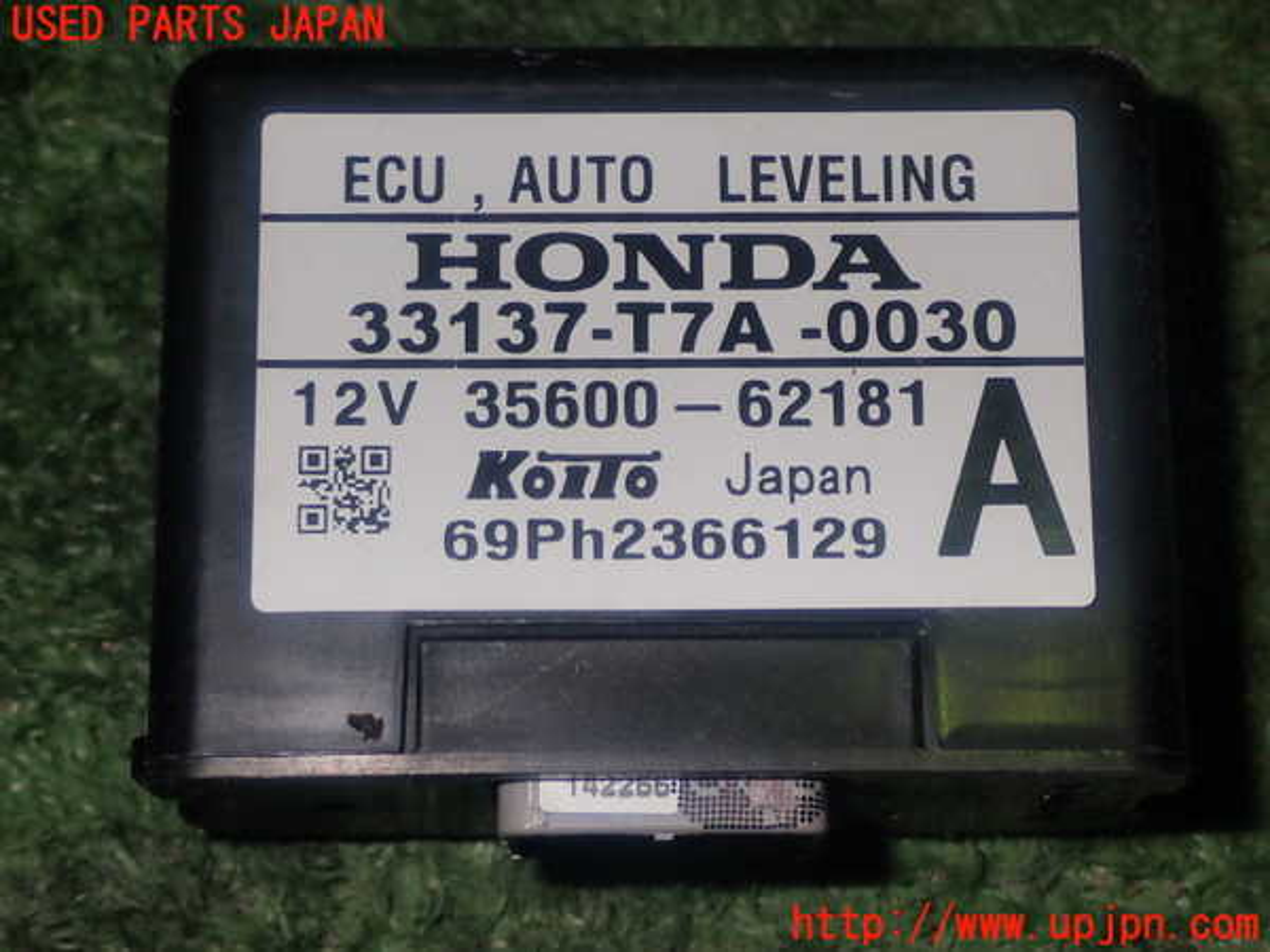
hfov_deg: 25.3
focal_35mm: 77
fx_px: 2825
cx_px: 635
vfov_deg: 19.1
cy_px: 476
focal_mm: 13.65
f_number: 13
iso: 200
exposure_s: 1/80
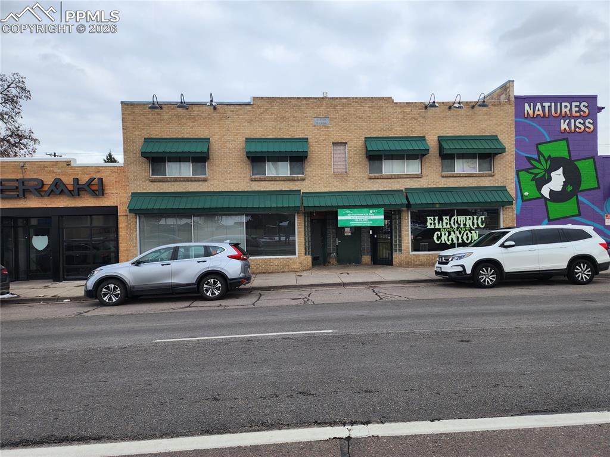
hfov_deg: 74.0
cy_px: 228
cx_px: 305
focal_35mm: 23
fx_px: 405
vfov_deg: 58.8
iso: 12
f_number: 1.8
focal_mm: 6.4
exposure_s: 1/250
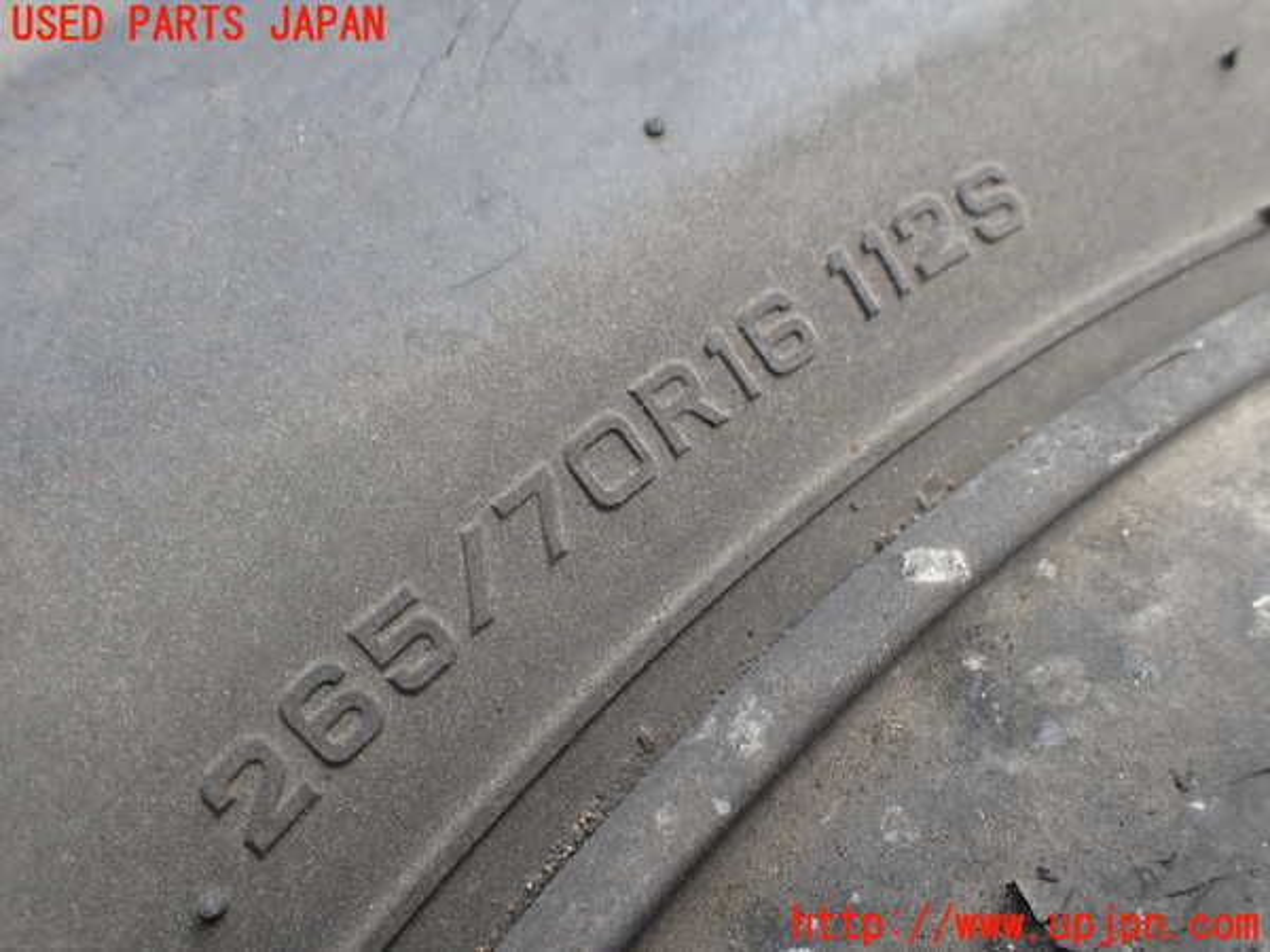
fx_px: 1101
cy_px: 476
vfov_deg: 46.8
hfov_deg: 60.0
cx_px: 635
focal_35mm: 30
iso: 100
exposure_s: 1/125
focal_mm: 5.4
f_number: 3.2
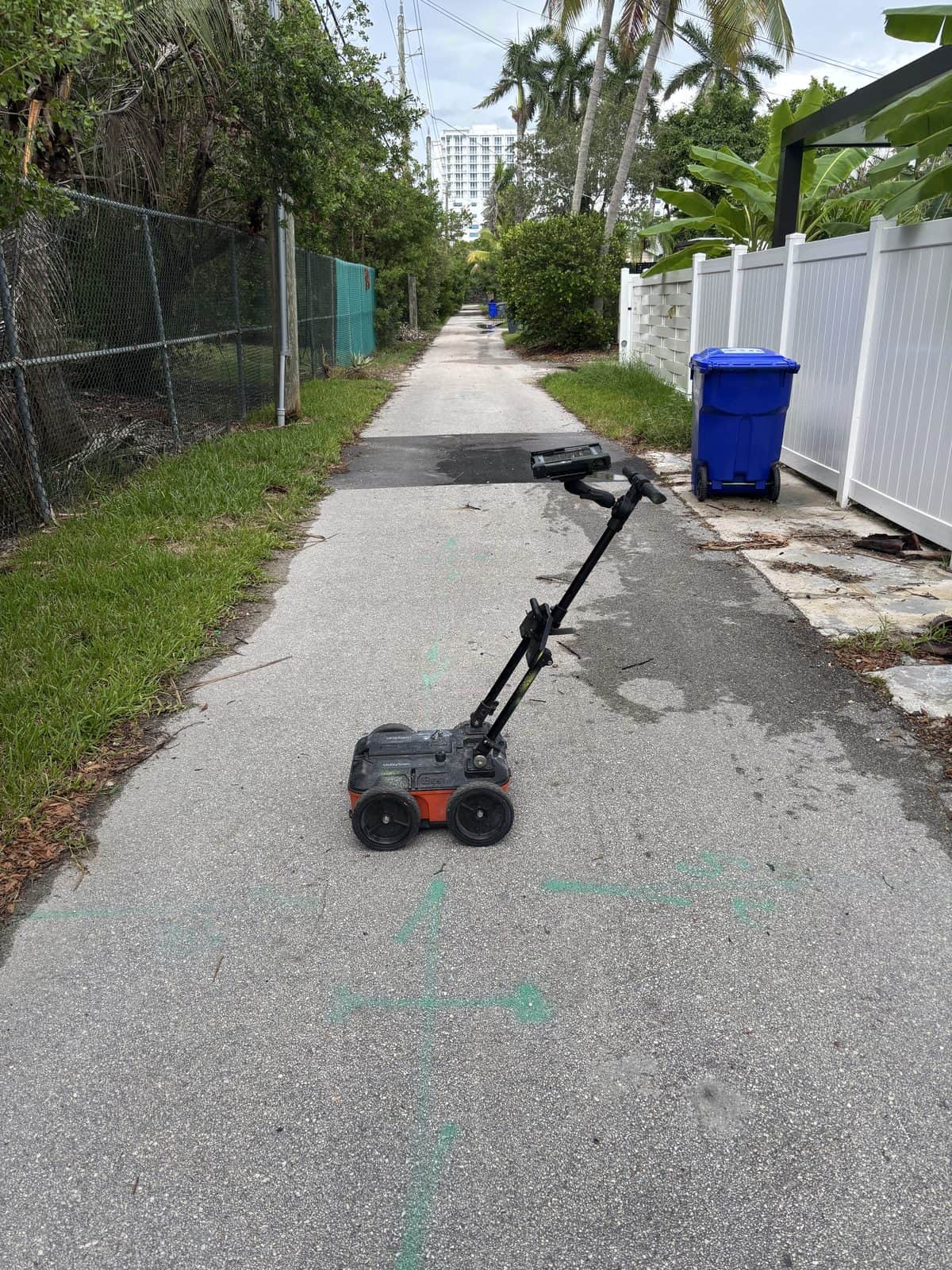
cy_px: 635
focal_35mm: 26
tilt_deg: -20.2
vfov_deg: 67.3
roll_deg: -0.3
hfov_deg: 53.1
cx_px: 476
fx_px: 953
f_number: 1.6
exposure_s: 1/468
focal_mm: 5.96
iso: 50
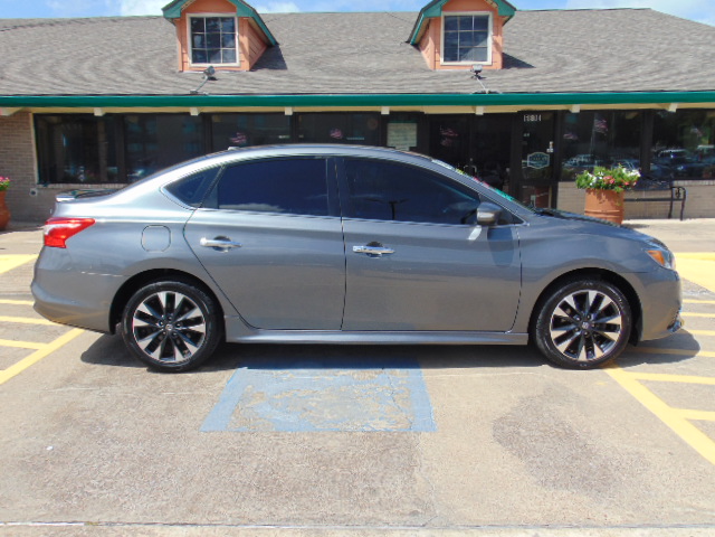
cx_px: 358
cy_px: 268
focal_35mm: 30
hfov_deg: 60.0
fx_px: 620
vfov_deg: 46.8
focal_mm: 5.4
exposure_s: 1/200
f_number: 8
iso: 80
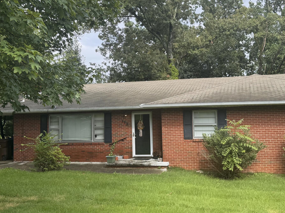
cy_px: 91
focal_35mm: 40
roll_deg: +1.1
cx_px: 163
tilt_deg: +2.9
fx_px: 329
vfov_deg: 35.9
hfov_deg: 46.7
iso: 80
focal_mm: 6.76
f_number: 1.78
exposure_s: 1/1366
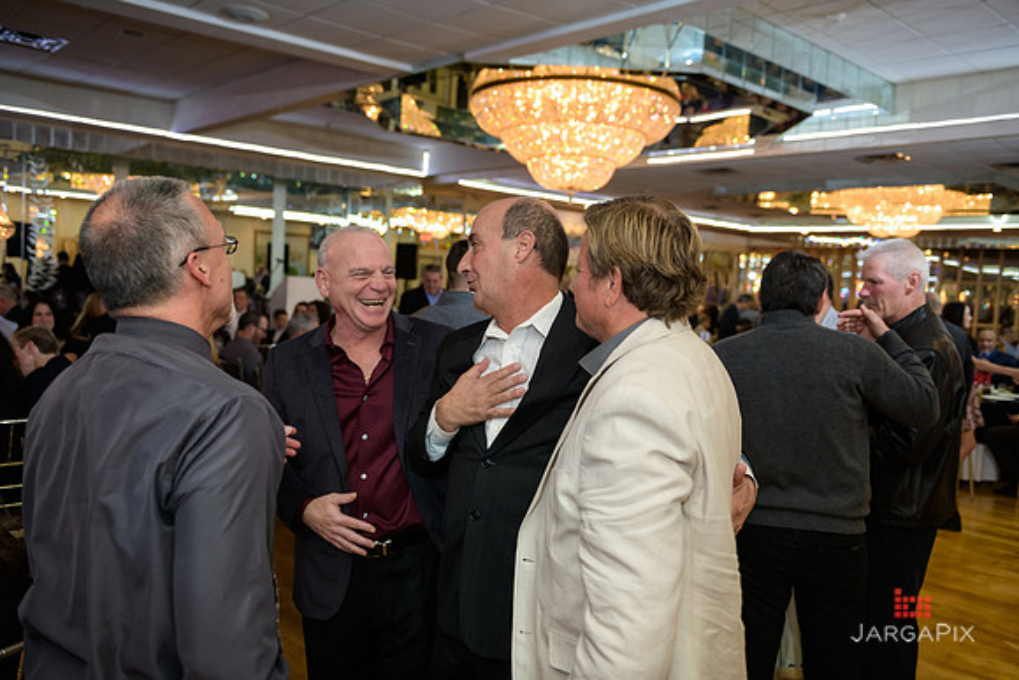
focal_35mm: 29
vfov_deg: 45.0
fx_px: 821
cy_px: 340
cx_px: 510
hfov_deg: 63.6
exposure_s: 1/125
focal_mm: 29
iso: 1000
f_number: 3.2
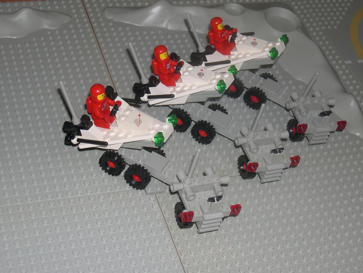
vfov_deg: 21.9
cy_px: 136
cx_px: 182
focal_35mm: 67
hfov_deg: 29.0
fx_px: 703
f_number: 3.7
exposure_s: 1/60
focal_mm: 14.2
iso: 100
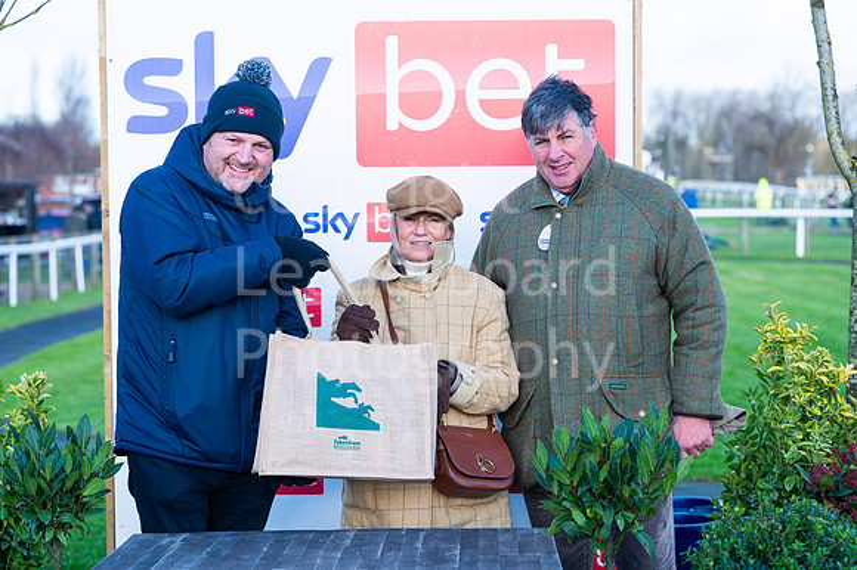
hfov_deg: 25.4
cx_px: 485
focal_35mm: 80
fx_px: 1904
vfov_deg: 17.0
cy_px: 283
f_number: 3.5
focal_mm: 70
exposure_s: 1/2000
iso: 320
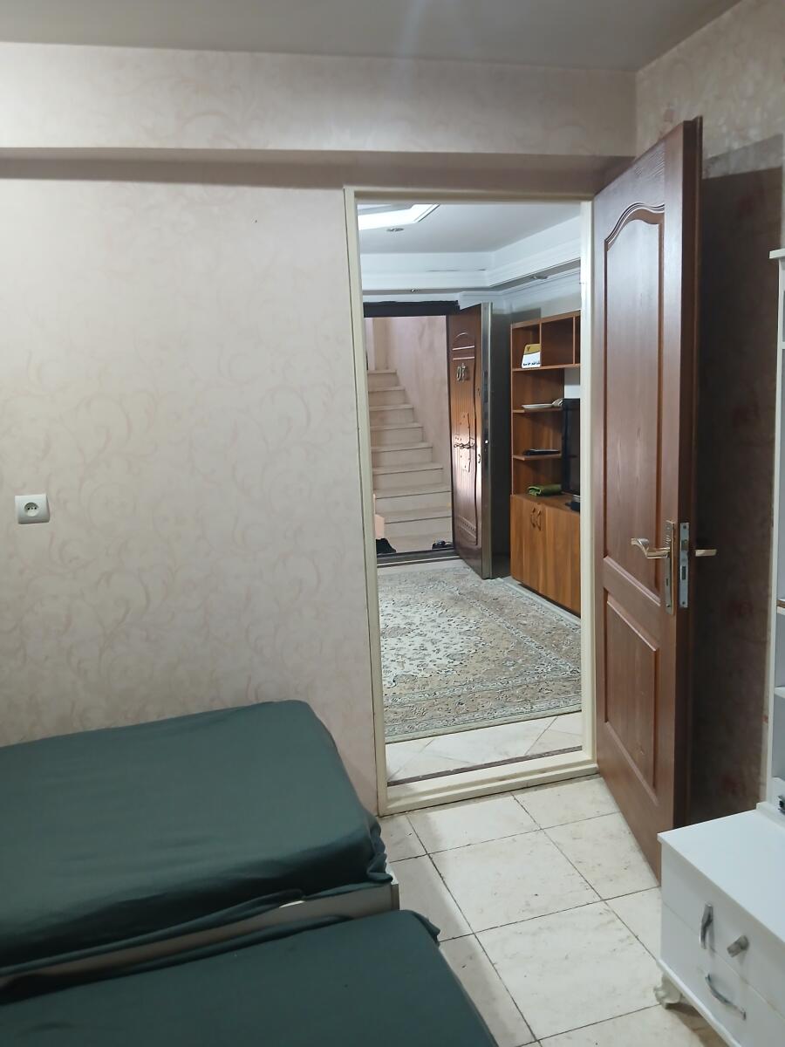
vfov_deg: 67.3
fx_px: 786
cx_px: 392
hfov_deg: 53.1
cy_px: 524
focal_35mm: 26
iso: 320
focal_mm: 3.98
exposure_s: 1/25
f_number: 1.8
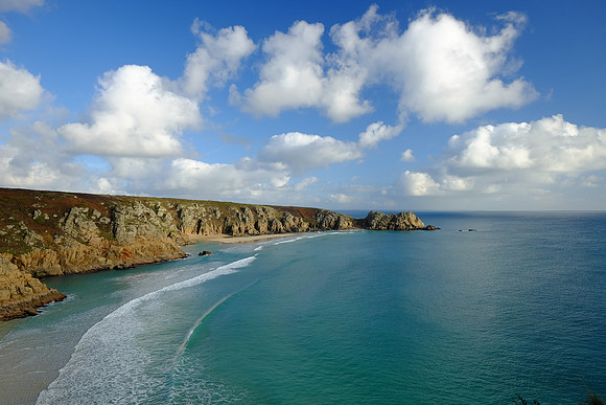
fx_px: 354
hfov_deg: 81.2
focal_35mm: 21
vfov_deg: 59.5
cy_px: 202
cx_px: 303
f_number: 5.6
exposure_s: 1/170
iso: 200
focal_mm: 14
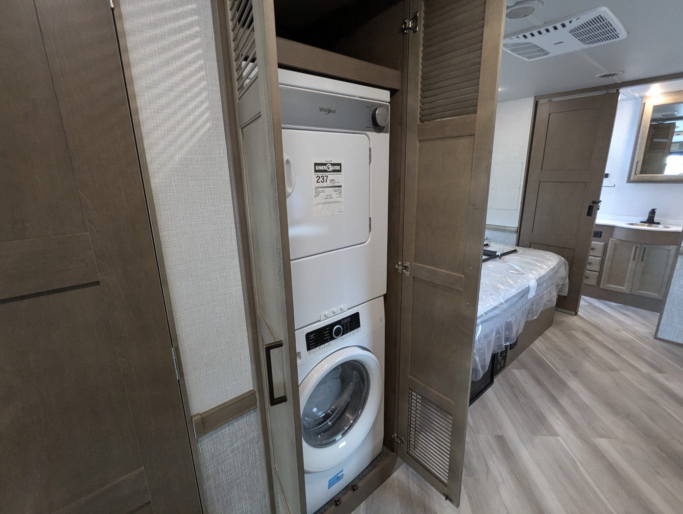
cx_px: 342
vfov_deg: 78.2
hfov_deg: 94.4
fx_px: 316
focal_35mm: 16
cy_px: 257
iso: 426
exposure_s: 1/52.5
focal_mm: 2.35
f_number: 2.2
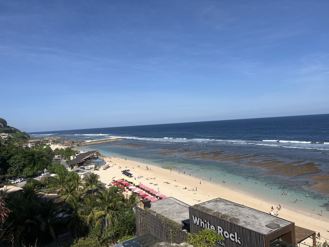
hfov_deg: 67.3
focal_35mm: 26
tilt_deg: -0.8
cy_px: 124
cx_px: 164
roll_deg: +3.1
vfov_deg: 53.1
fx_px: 247
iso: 50
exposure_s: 1/6173
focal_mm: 5.1
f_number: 1.6
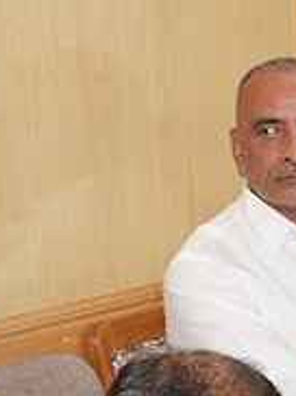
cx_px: 1208
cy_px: 357
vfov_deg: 7.0
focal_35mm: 282
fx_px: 3223
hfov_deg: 4.7
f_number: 7.1
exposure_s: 1/125
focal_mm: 33
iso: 1000
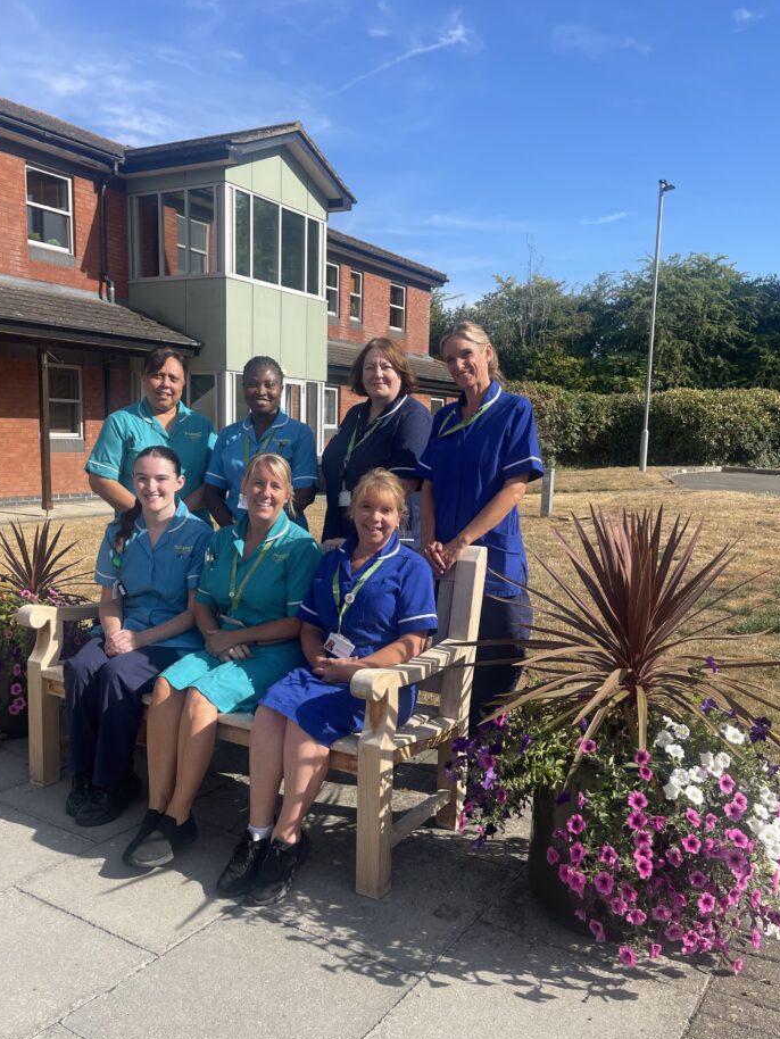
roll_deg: -2.0
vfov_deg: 63.3
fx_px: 841
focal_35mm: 28
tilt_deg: -8.2
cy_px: 562
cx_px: 401
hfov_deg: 49.8
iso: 32
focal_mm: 5.1
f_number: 1.6
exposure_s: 1/2247
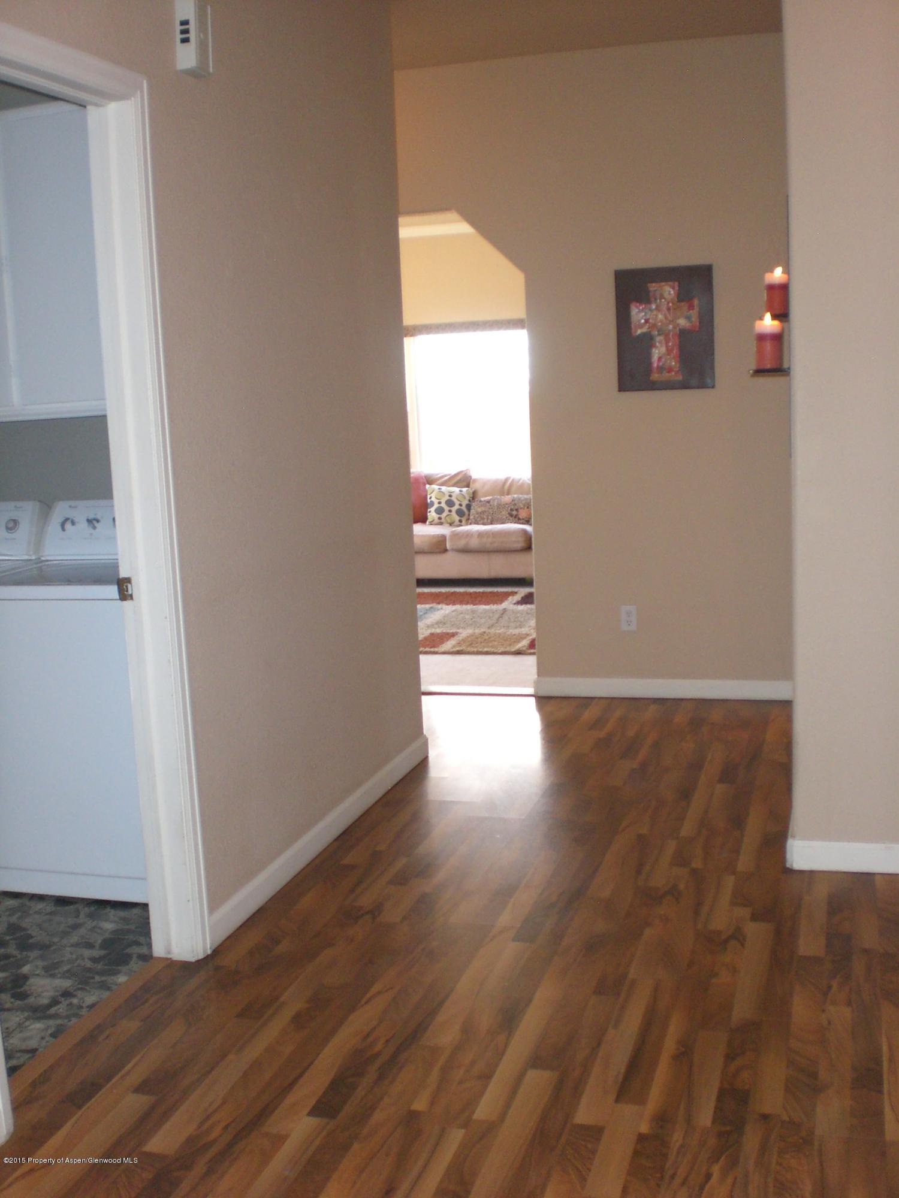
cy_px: 599
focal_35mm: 38
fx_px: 1316
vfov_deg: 49.0
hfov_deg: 37.7
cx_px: 450
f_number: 3.1
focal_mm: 6.3
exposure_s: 1/60
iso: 200
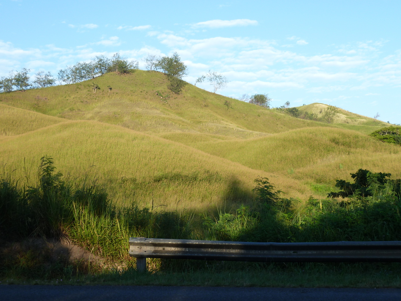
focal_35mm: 59
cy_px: 150
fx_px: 683
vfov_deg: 24.8
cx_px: 200
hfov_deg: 32.7
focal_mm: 9.7
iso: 80
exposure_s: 1/200
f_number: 3.9
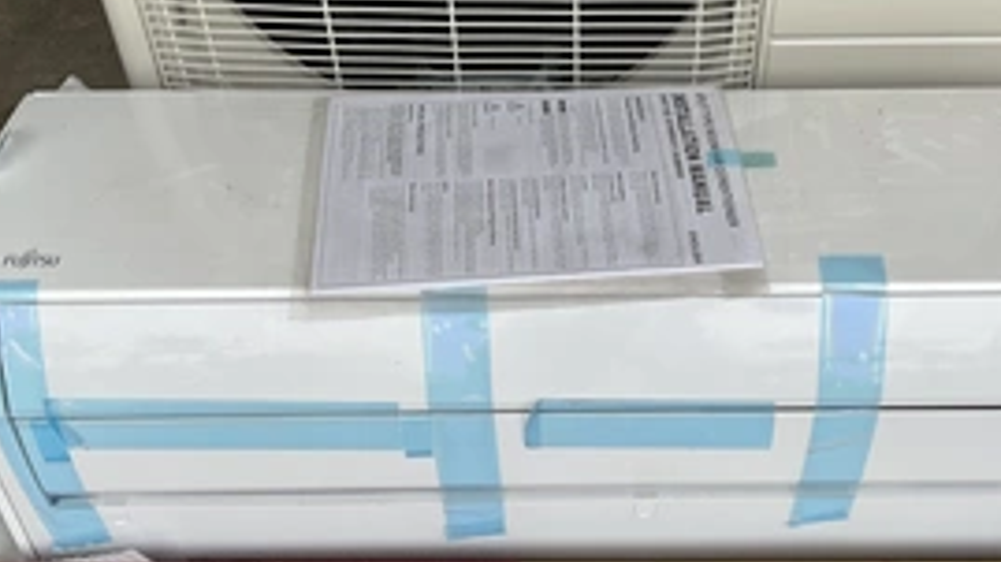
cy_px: 320
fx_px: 1247
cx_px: 625
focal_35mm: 47
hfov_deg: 43.4
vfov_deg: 25.4
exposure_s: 1/412
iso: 25
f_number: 1.8
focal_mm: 3
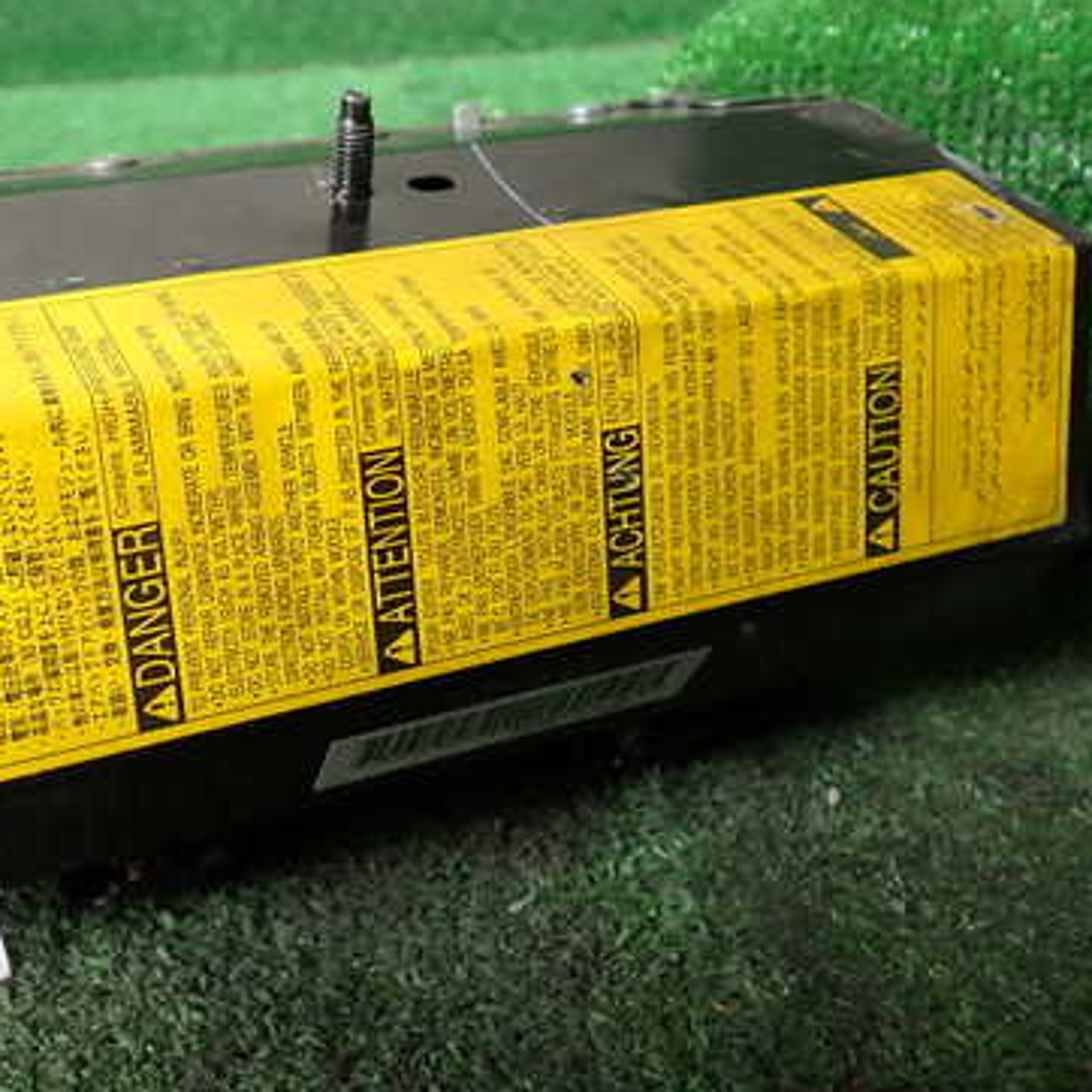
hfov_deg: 37.8
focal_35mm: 44
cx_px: 338
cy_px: 498
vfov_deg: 38.3
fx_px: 1570
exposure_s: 1/125
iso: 200
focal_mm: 5.4
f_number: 2.3
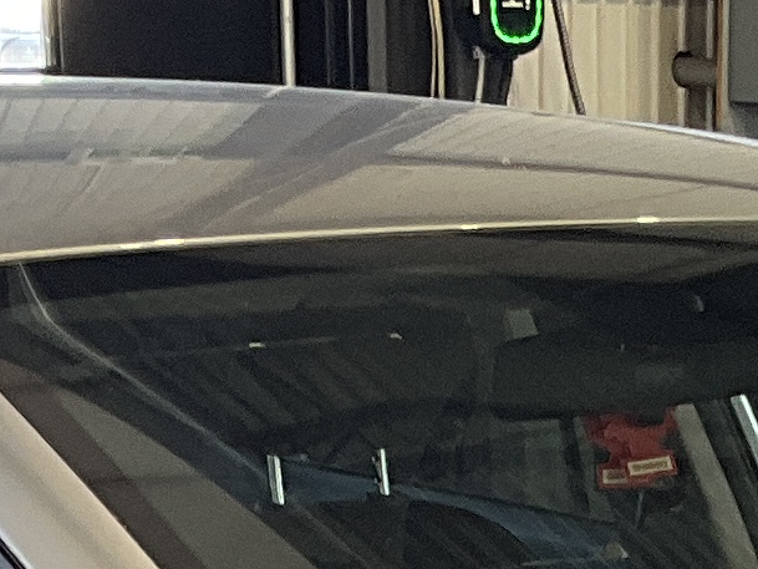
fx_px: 4205
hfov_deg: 10.2
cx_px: 774
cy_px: 1634
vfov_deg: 7.0
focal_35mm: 192
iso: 40
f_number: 1.8
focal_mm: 3
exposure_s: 1/60
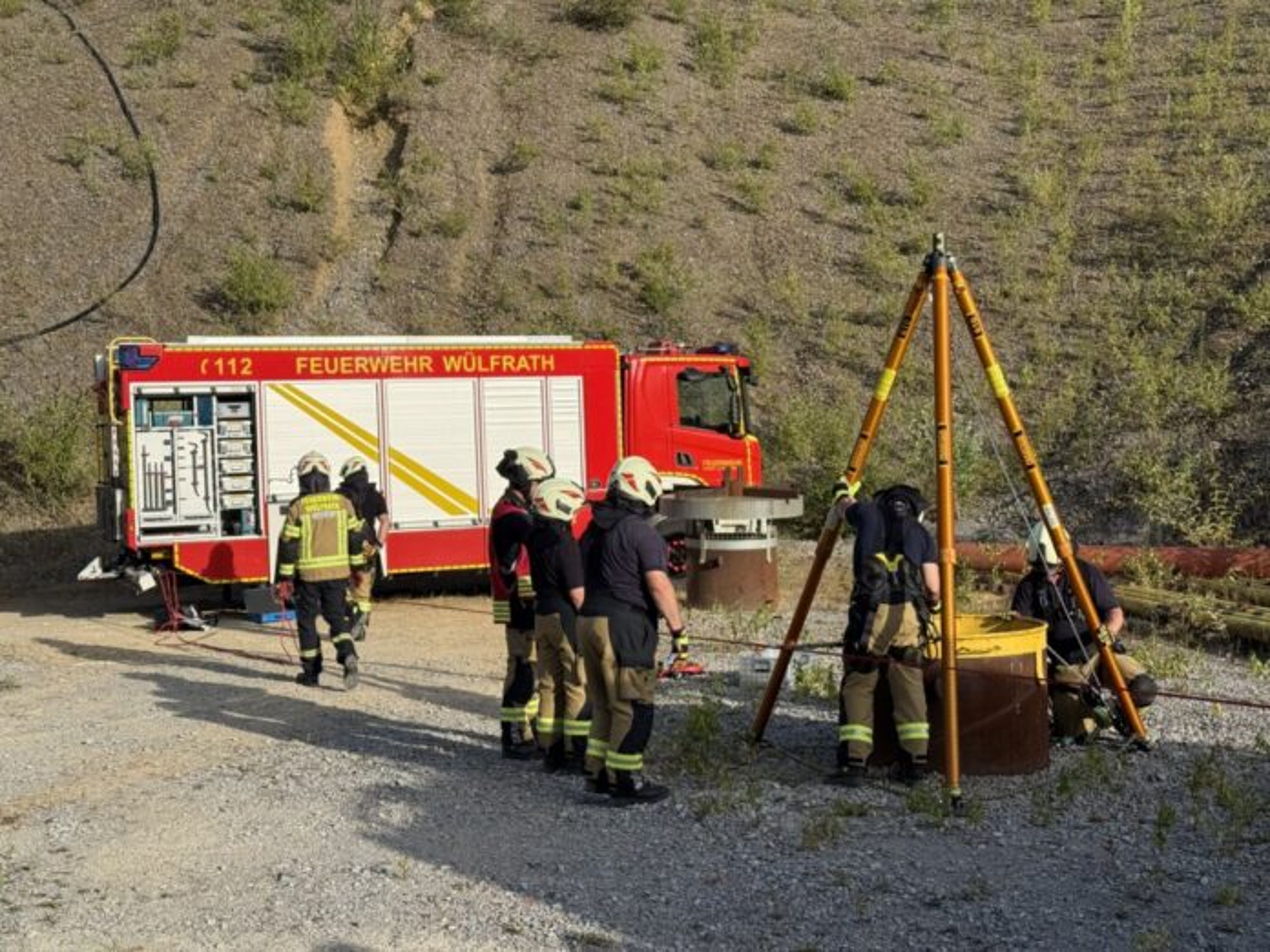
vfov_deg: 30.3
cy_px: 476
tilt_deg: +0.7
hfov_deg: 39.7
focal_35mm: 48
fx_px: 1761
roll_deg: +1.4
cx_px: 635
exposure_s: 1/5208
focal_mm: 6.76
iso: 100
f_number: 1.78
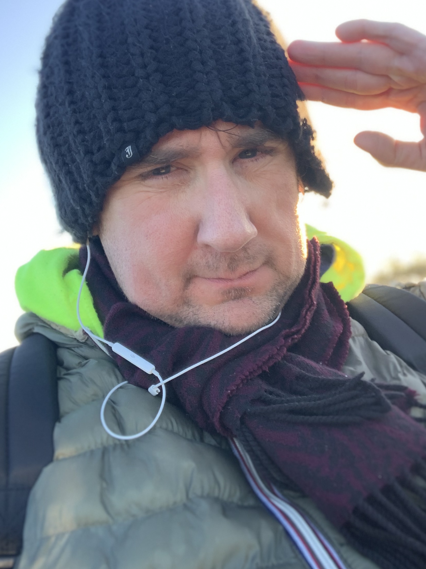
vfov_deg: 41.9
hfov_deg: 32.0
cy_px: 226
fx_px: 738
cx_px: 266
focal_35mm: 45
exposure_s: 1/121
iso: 32
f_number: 2.2
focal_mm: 2.87
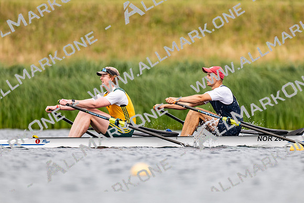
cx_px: 152
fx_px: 7595
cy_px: 102
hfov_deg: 2.3
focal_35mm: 900
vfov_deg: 1.5
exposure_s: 1/2500
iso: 280
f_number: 4
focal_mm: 600
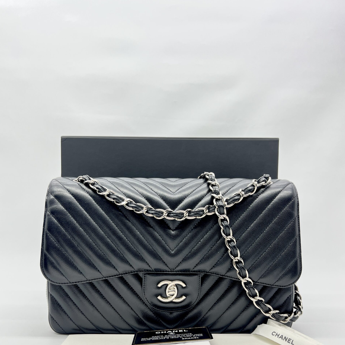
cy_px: 219
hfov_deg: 52.5
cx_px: 171
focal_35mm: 31
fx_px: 350
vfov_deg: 51.9
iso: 40
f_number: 1.5
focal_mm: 5.7
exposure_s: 1/100
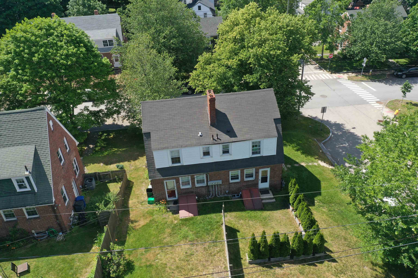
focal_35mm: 28
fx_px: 325
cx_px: 209
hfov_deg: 65.5
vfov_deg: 46.4
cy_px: 139
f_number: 5
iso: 100
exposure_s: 1/320
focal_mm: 10.26
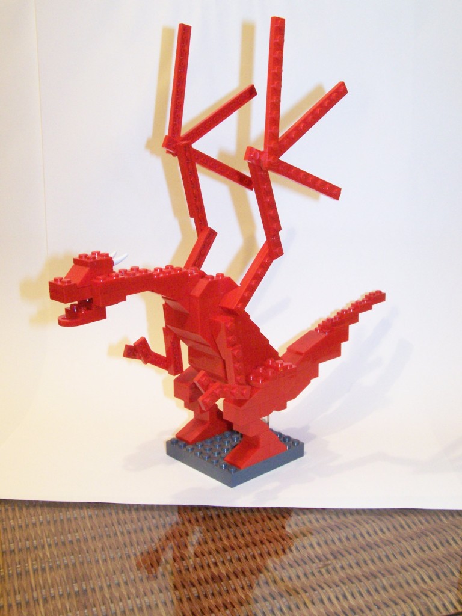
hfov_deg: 36.0
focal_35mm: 40
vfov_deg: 46.8
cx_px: 231
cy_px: 308
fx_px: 712
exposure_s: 1/4
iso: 400
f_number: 6.3
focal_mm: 6.7
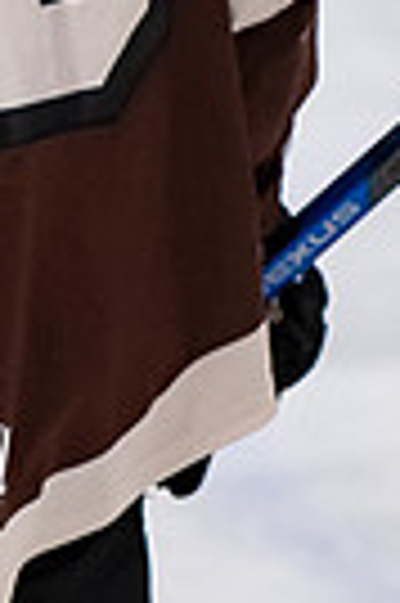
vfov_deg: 1.7
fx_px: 19733
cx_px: -213
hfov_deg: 1.2
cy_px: -245
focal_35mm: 1181
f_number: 3.2
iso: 1600
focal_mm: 135
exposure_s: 1/800
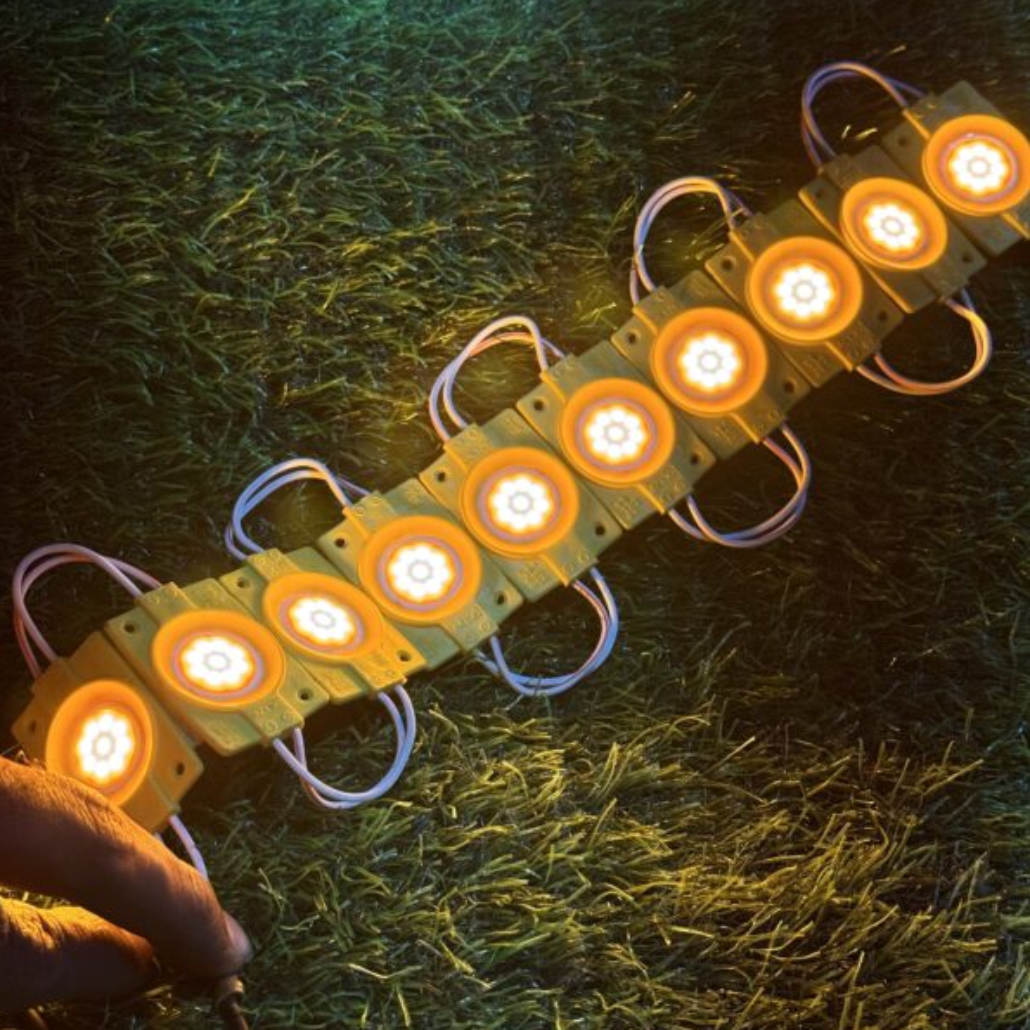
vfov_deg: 30.0
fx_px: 1919
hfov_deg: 30.0
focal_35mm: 57
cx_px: 512
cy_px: 438
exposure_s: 1/345
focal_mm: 6.76
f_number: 1.78
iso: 64
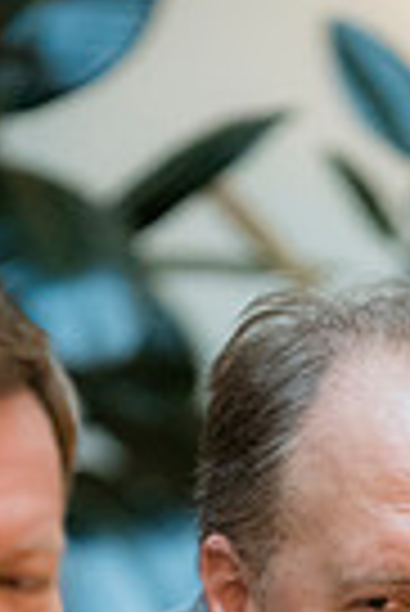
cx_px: 293
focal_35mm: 660
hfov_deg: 2.1
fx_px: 11246
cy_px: 945
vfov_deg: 3.1
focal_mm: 200
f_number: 2.8
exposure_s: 1/125
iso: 6400
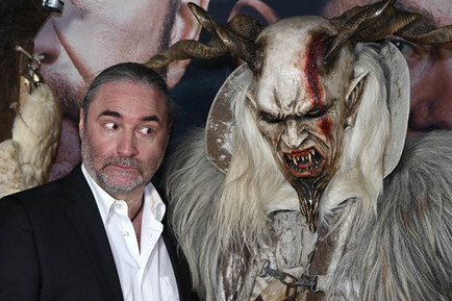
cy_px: 152
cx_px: 227
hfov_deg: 19.5
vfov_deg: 13.0
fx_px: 1318
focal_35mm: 105
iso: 1000
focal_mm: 101
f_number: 6.3
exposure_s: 1/100
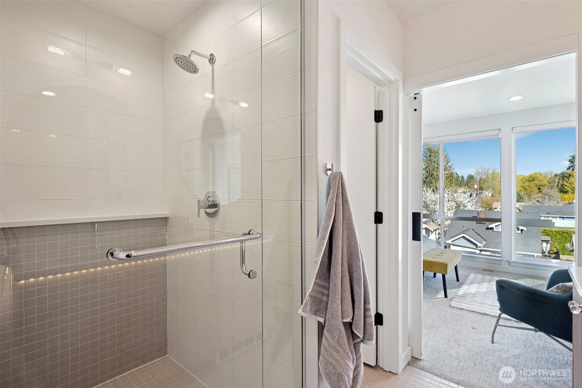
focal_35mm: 17
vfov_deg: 70.4
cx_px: 291
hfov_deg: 93.3
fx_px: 275
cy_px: 194
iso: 400
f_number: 8
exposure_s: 1/45
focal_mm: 17
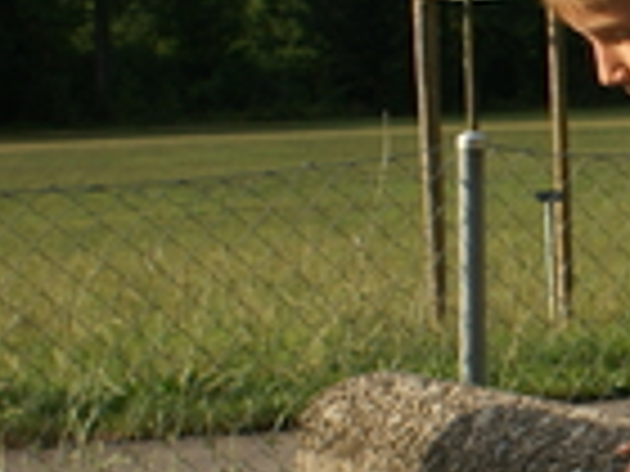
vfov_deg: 10.2
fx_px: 2639
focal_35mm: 145
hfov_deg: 12.4
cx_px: 1138
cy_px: 279
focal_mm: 26
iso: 100
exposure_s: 1/250
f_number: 6.3
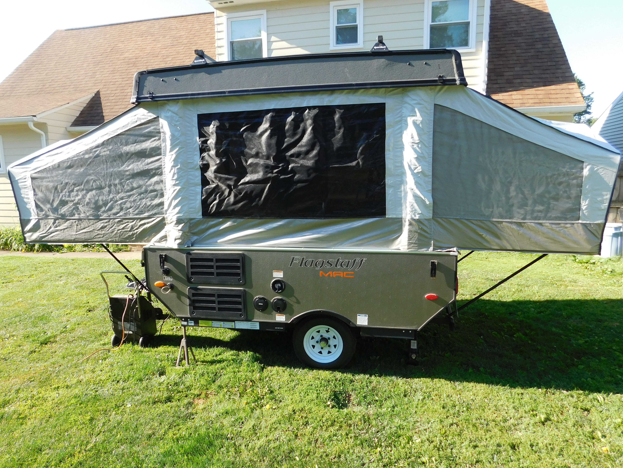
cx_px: 304
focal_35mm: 24
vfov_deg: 56.8
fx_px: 432
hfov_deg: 71.6
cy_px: 236
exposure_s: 1/400
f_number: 3
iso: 125
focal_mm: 4
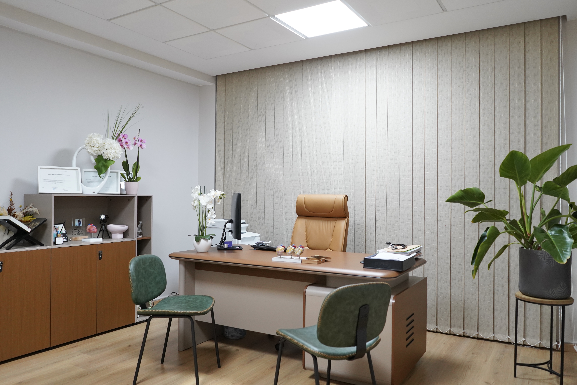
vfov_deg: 46.4
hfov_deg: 65.5
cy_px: 192
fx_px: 449
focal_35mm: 28
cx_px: 288
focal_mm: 28
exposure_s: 1/200
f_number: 3.2
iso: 2500
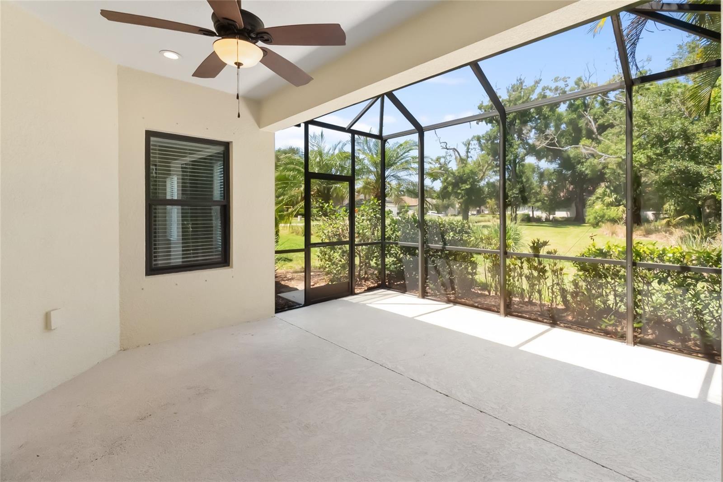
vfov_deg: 77.3
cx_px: 362
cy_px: 241
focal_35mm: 15
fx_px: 301
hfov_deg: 100.4
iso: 3200
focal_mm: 10
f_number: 6.7
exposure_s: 1/750
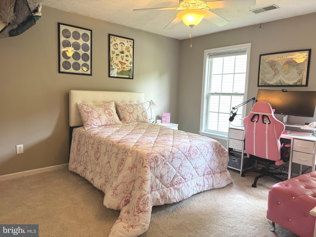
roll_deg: -2.5
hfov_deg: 71.6
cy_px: 118
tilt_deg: -7.3
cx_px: 158
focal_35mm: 24
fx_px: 219
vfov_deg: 56.8
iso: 125
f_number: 1.78
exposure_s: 1/60
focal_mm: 6.76
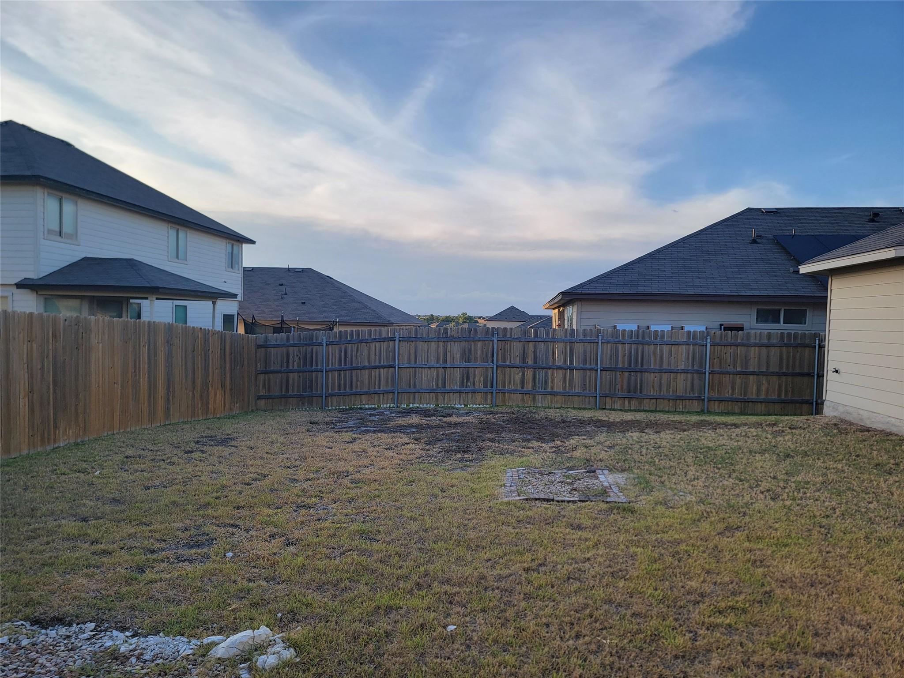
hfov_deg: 71.6
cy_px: 339
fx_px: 627
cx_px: 452
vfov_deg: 56.8
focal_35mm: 24
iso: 16
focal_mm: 6.7
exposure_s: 1/239
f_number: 1.8
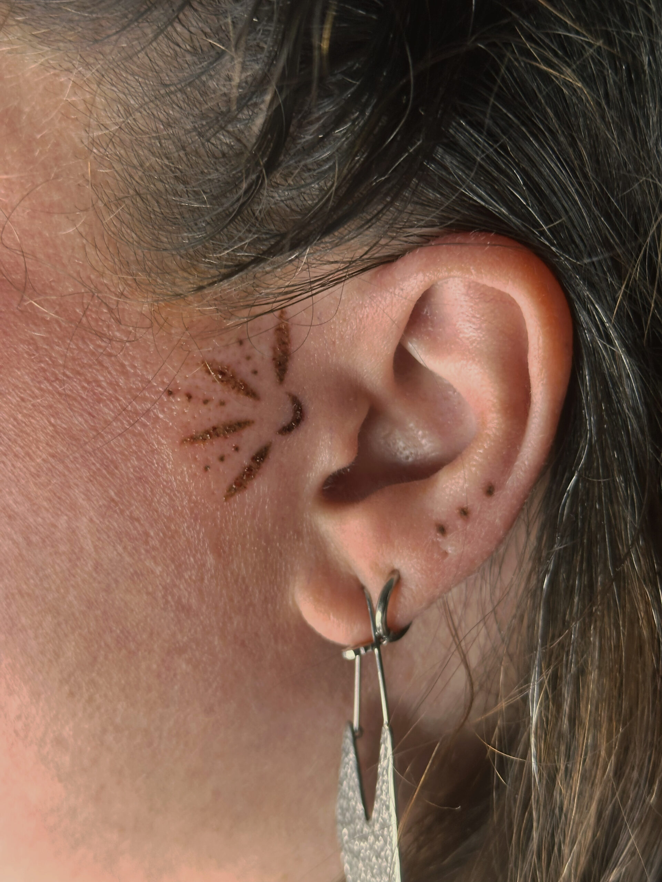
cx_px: 331
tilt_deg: -10.2
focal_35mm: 48
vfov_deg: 39.7
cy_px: 441
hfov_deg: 30.3
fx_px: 1224
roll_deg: -3.0
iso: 160
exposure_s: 1/60
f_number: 1.78
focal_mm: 6.86
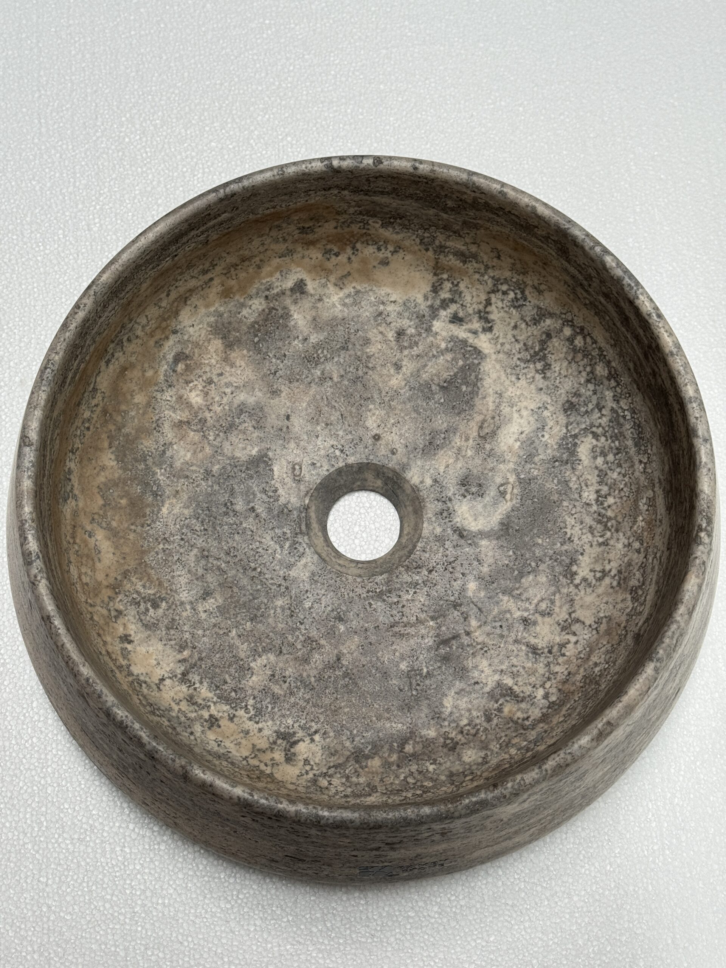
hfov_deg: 30.3
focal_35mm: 48
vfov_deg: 39.7
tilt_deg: -75.3
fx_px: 1342
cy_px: 484
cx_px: 363
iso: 64
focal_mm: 6.76
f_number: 1.78
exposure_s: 1/307
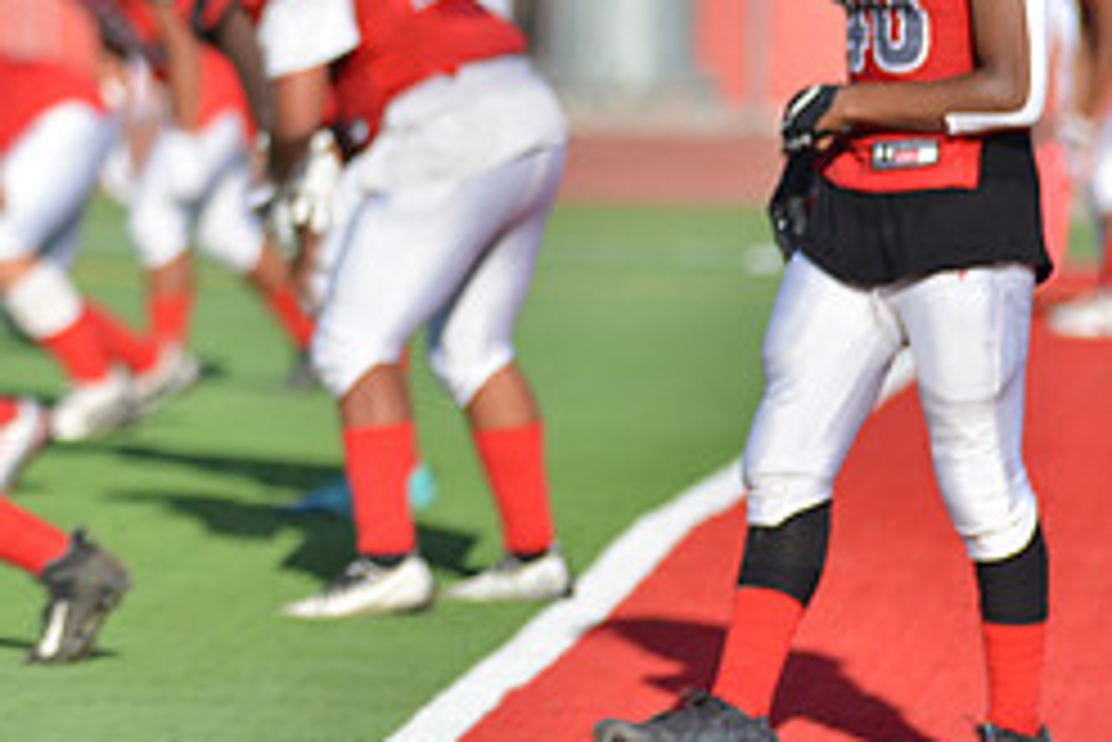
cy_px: 61
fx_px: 14526
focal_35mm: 470
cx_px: -189
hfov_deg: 4.4
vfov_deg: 2.9
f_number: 2.8
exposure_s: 1/1600
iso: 100
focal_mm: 200
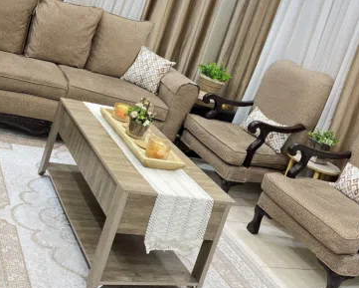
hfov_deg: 40.8
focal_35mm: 45
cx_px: 133
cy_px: 63
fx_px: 478
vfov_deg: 32.6
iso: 125
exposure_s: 1/50
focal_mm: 5.1
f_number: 1.6
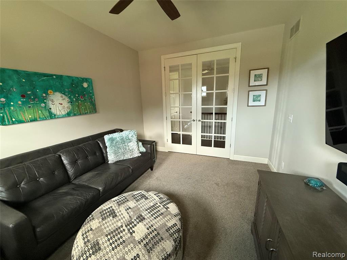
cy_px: 130
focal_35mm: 14
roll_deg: -0.7
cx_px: 174
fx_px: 140
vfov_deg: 85.7
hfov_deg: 102.1
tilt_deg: -10.8
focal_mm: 2.22
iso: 400
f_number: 2.2
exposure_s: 1/60
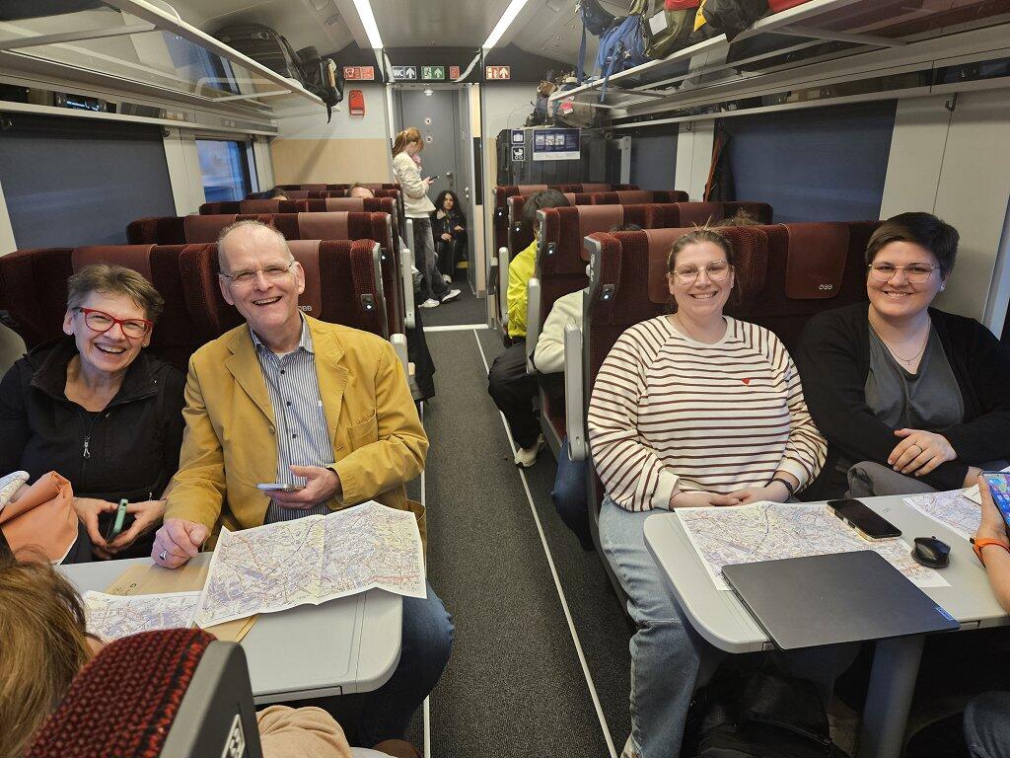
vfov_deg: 58.9
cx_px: 505
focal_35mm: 23
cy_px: 379
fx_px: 671
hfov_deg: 73.9
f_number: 1.8
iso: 250
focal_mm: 5.4
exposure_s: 1/48.3
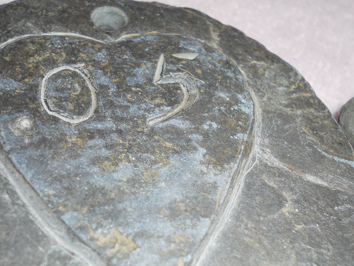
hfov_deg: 37.5
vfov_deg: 28.4
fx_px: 522
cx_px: 181
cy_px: 167
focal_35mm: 51
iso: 80
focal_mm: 5.8
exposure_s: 1/25
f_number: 8.8
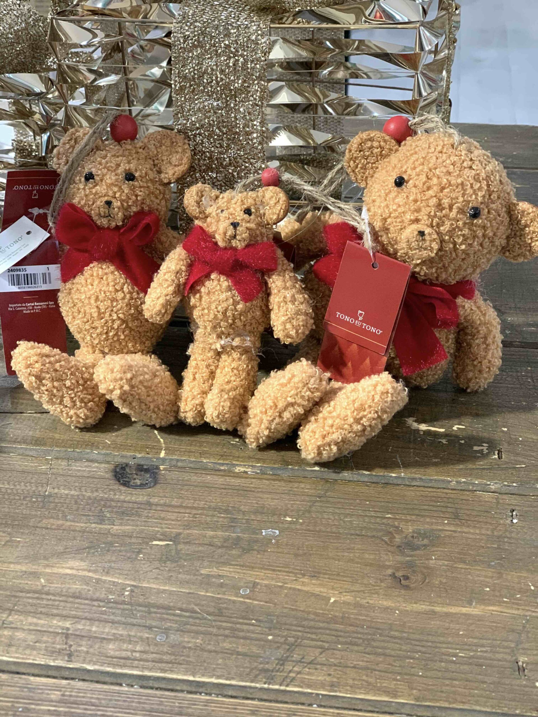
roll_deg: +2.0
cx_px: 269
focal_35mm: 52
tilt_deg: -32.4
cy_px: 358
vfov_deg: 36.8
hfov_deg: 28.0
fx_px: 1078
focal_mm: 6
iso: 320
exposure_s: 1/50
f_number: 2.4
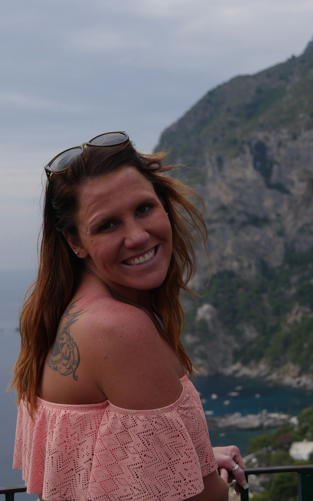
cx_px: 124
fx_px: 1010
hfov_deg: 17.6
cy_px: 280
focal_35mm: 74
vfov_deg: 27.8
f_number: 4.4
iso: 200
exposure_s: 1/2000
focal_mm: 30
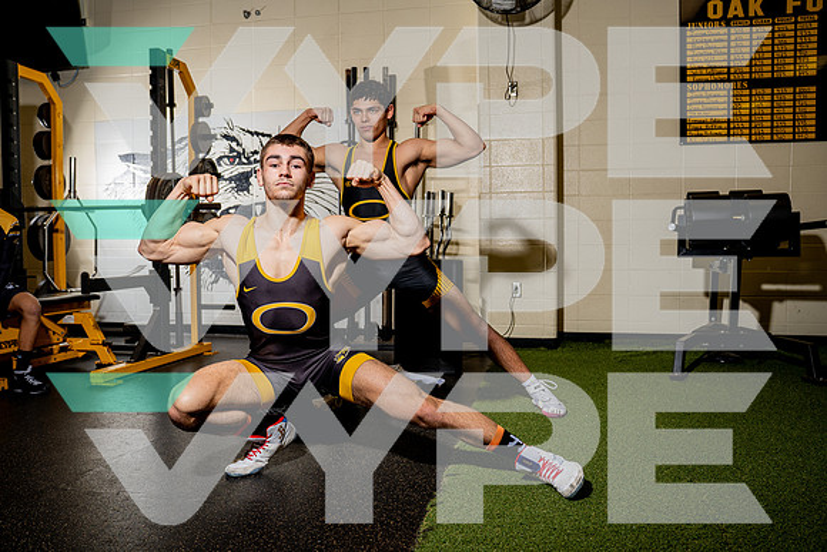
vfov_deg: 45.0
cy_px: 276
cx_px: 414
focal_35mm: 29
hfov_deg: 63.6
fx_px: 666
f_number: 4
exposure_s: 1/200
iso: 100
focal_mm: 29
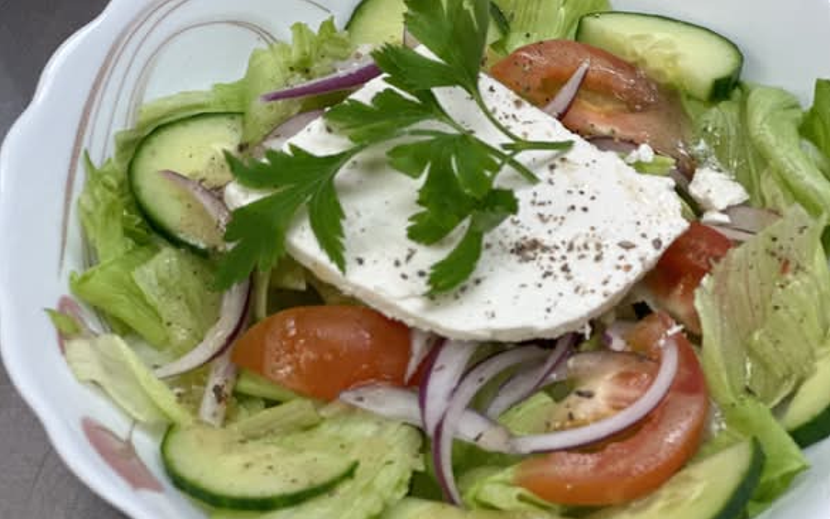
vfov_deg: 15.9
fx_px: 1855
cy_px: 289
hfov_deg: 25.2
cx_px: 415
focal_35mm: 82
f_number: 2.8
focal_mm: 9
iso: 160
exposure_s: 1/120
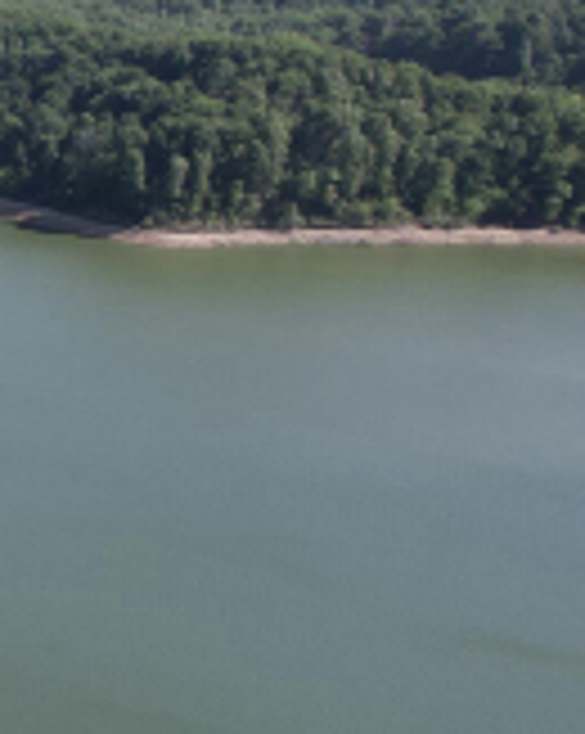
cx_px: -801
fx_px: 2060
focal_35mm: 95
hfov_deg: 12.7
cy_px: 653
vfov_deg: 19.8
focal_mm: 8.38
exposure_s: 1/1600
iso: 110
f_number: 2.8
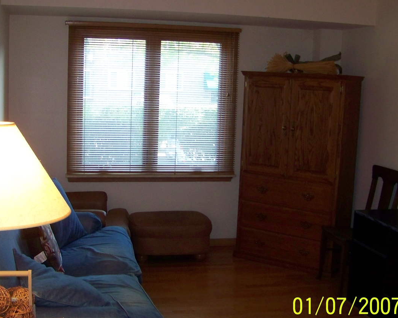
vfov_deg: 31.4
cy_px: 155
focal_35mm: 48
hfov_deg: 38.6
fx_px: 565
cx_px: 159
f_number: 2.8
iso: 200
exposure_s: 1/30
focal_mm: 5.85
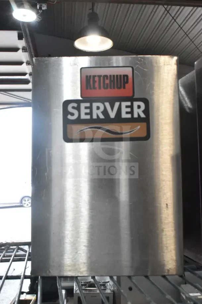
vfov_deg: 49.6
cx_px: 101
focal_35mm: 39
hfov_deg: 34.2
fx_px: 328
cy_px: 152
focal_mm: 26
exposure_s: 1/500
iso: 6400
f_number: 11
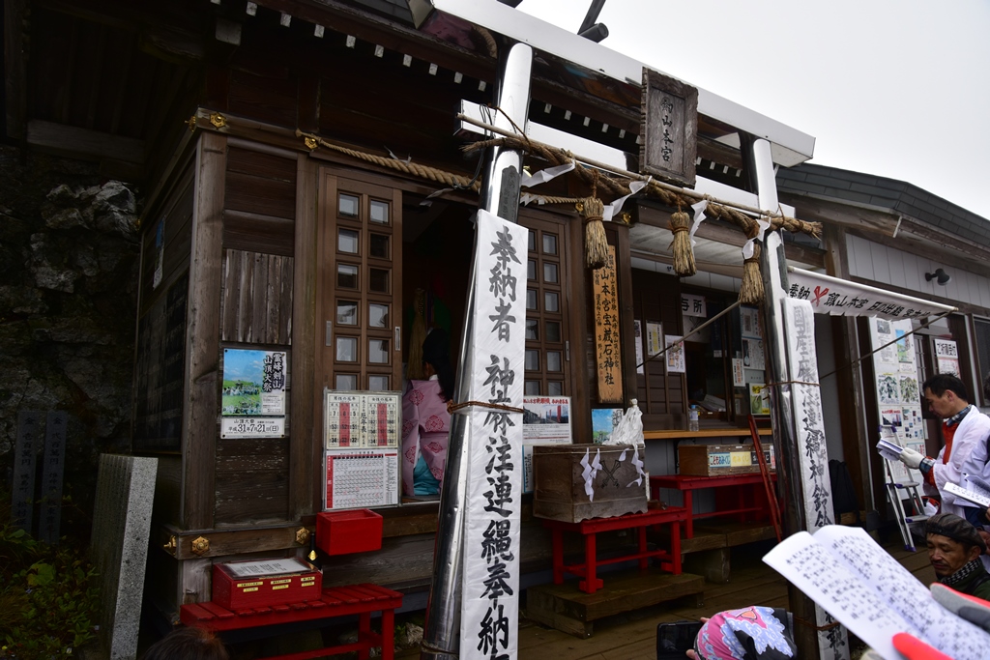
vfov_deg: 53.1
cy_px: 330
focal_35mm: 24
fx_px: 660
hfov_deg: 73.7
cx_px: 495
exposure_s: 1/640
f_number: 5.6
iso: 200
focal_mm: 24
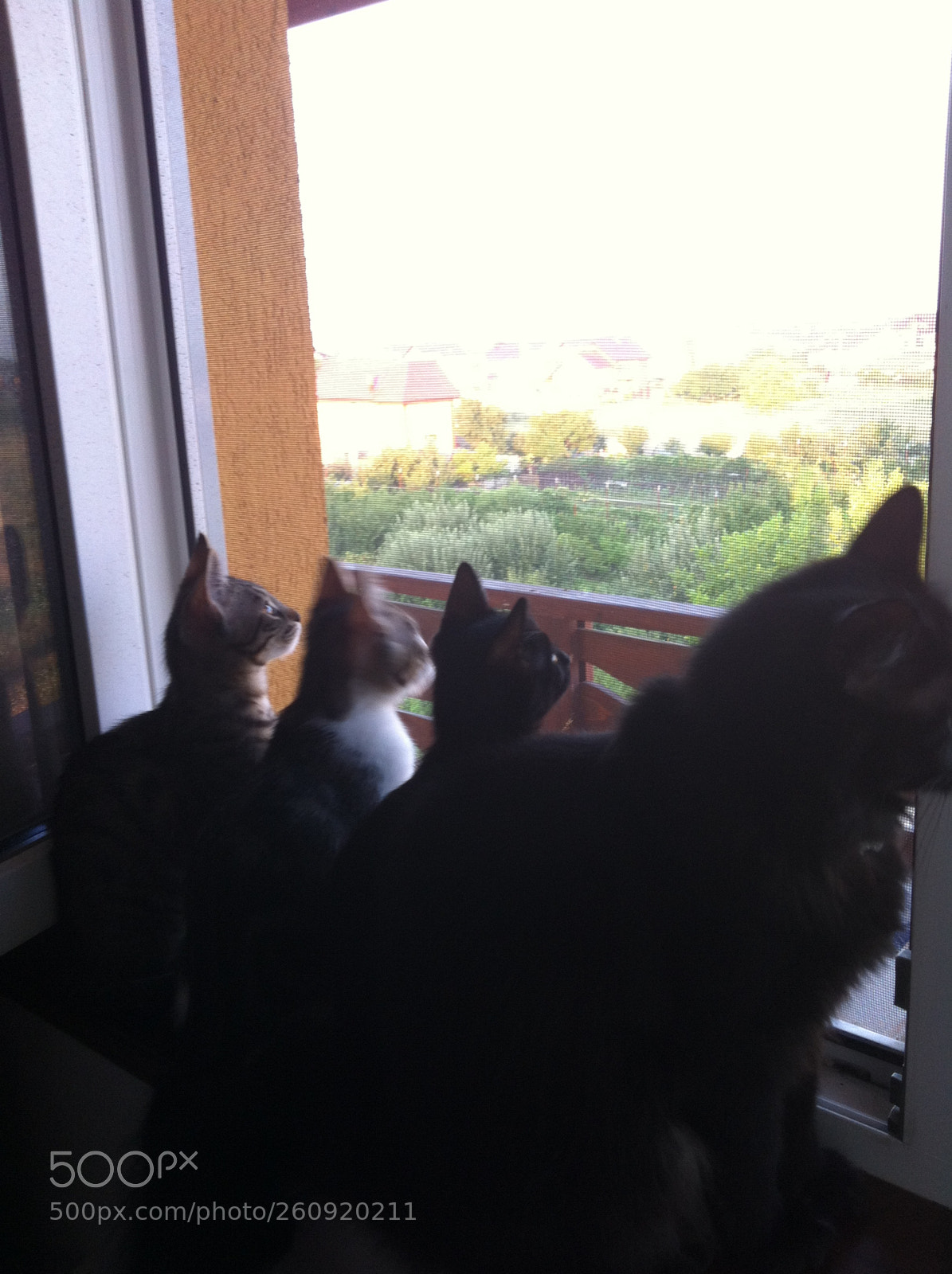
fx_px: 1287
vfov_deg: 52.7
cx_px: 476
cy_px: 637
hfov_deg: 40.6
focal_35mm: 35
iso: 100
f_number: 2.8
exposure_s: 1/33
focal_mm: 3.85
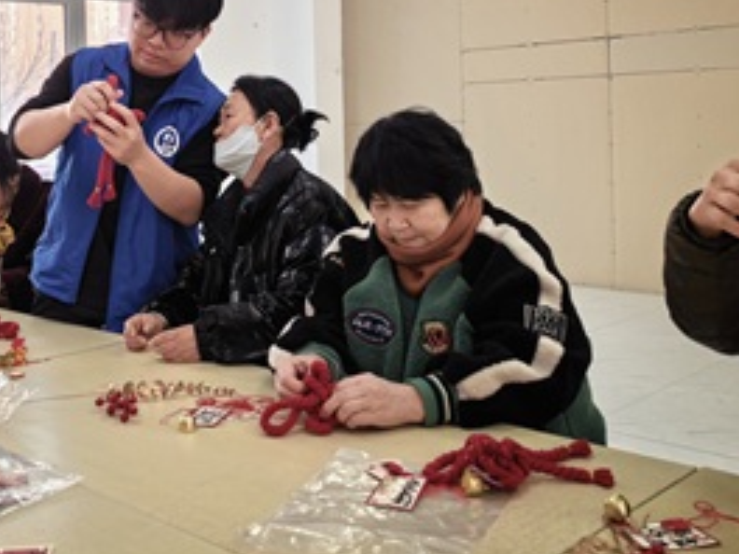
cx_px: 239
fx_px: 961
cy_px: 152
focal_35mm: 45
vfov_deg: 31.7
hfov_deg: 41.5
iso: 50
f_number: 2
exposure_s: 1/198
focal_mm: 6.98
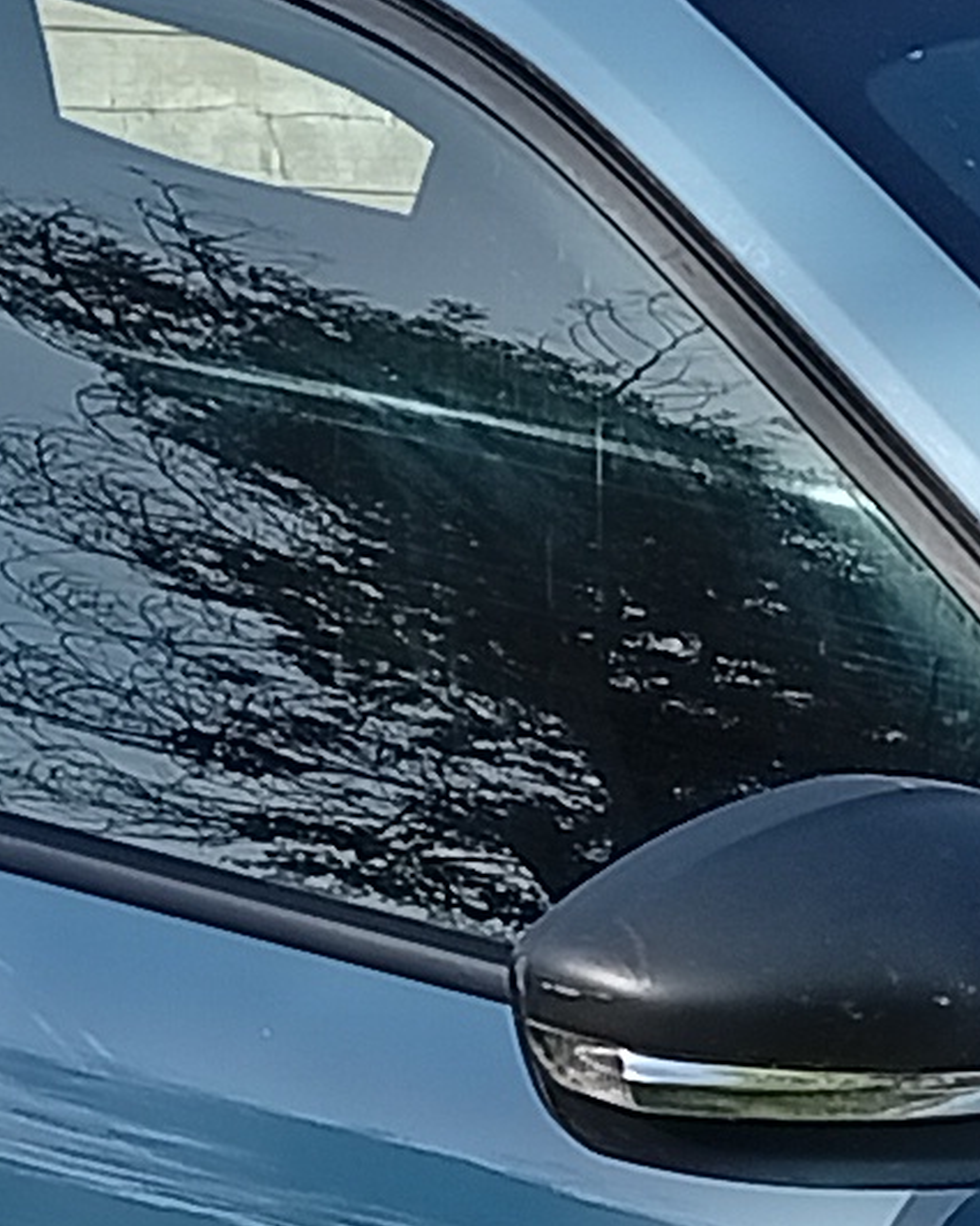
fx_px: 7076
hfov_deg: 7.9
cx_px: 1068
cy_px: 1470
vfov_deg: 9.8
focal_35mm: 195
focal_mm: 3.96
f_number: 1.8
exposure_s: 1/348
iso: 50
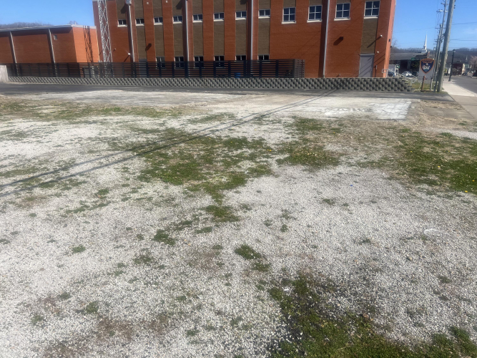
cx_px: 238
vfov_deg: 53.0
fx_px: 358
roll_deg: -0.3
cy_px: 179
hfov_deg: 67.3
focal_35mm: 26
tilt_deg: -17.2
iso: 50
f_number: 1.5
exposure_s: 1/5587
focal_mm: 5.7
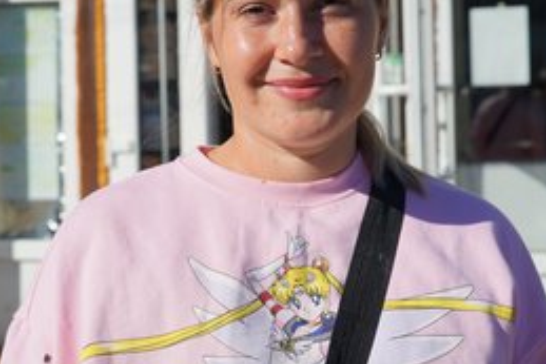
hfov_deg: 27.3
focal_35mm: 74
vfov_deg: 18.4
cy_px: 110
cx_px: 211
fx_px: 1123
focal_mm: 48
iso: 100
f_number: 6.3
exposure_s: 1/1000
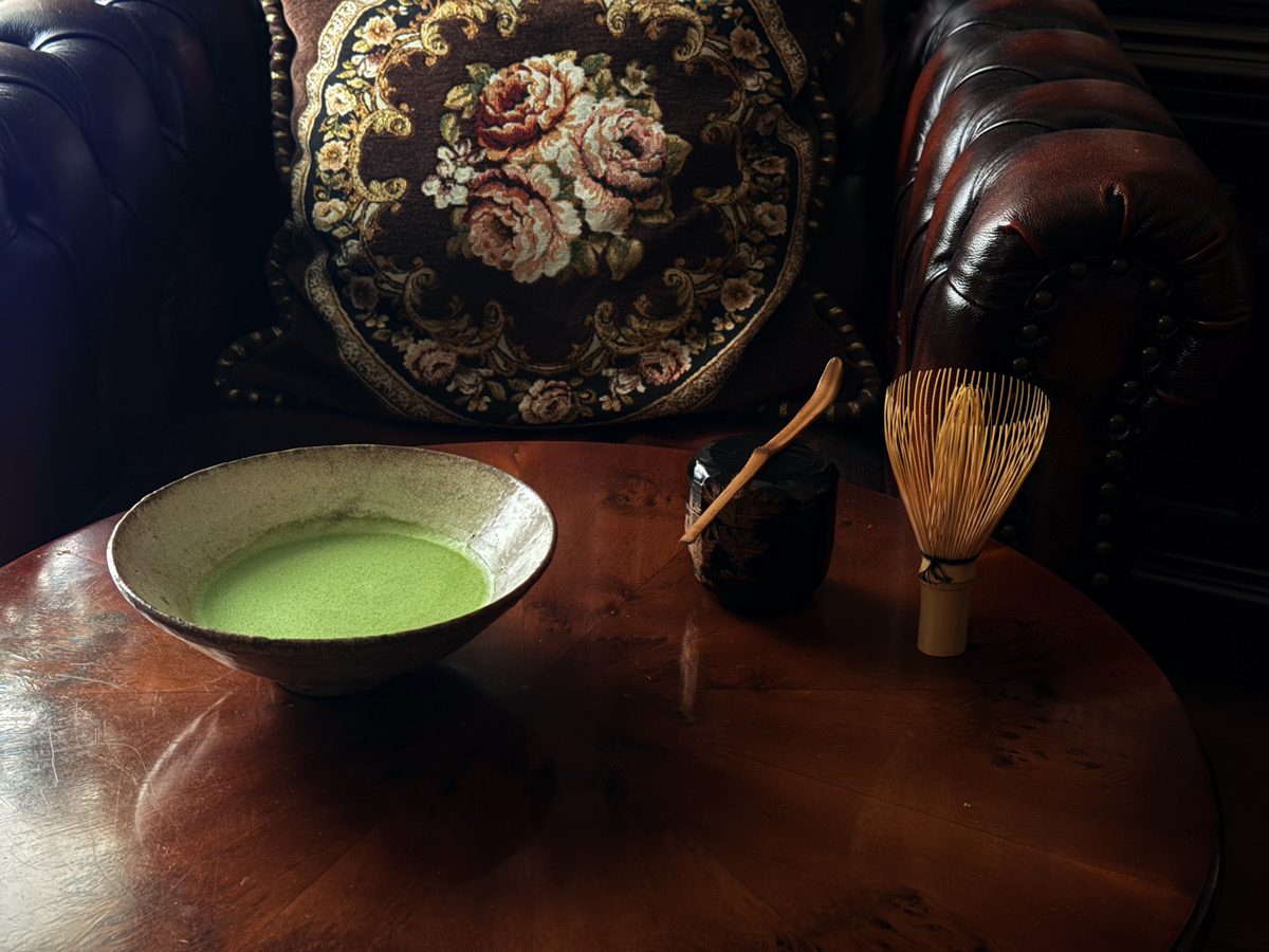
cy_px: 476
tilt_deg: -23.6
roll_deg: -1.1
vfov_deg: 30.3
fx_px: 1760
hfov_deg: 39.7
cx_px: 634
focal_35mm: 48
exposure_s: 1/9
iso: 100
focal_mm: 6.76
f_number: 1.78
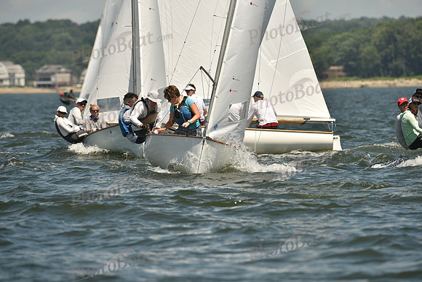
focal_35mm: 400
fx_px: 4690
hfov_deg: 5.2
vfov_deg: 3.4
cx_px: 211
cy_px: 141
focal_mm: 400
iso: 250
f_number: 7.1
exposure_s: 1/1250
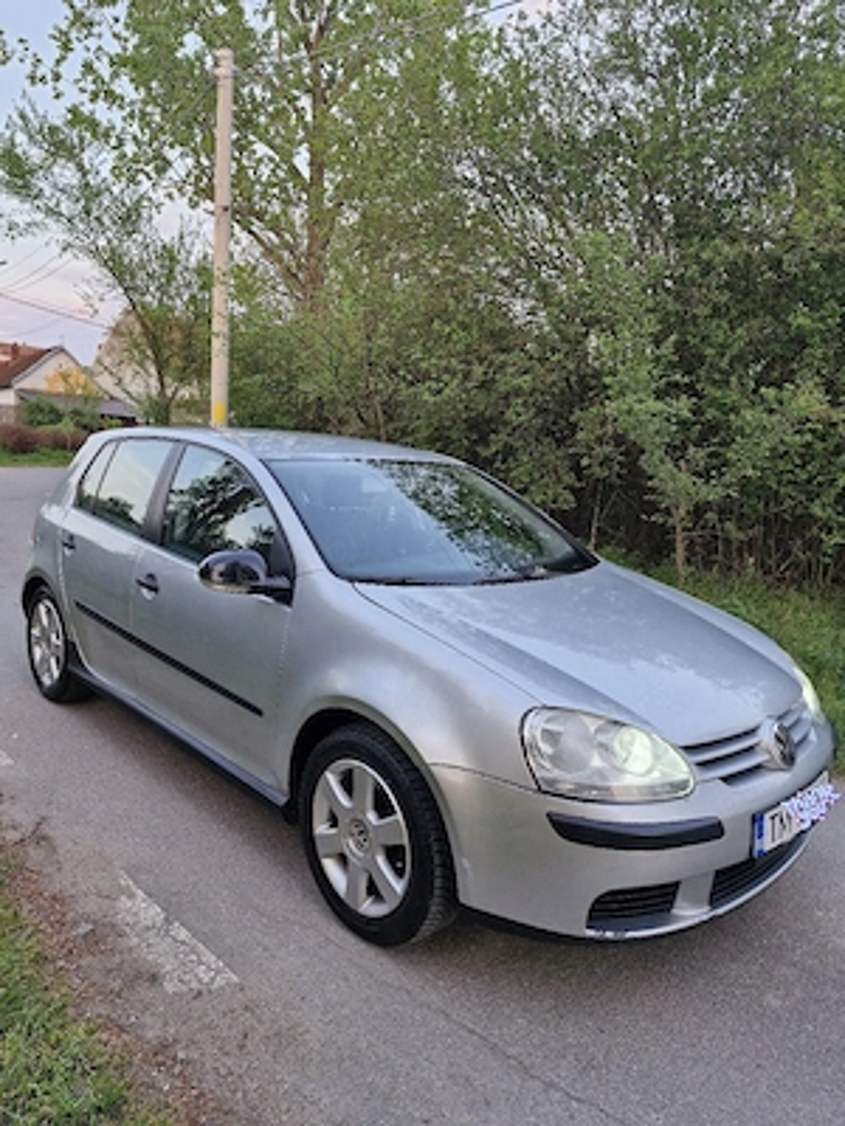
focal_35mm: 23
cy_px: 563
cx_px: 422
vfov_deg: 73.9
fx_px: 749
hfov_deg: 58.9
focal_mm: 5.54
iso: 160
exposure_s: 1/182
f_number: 1.8
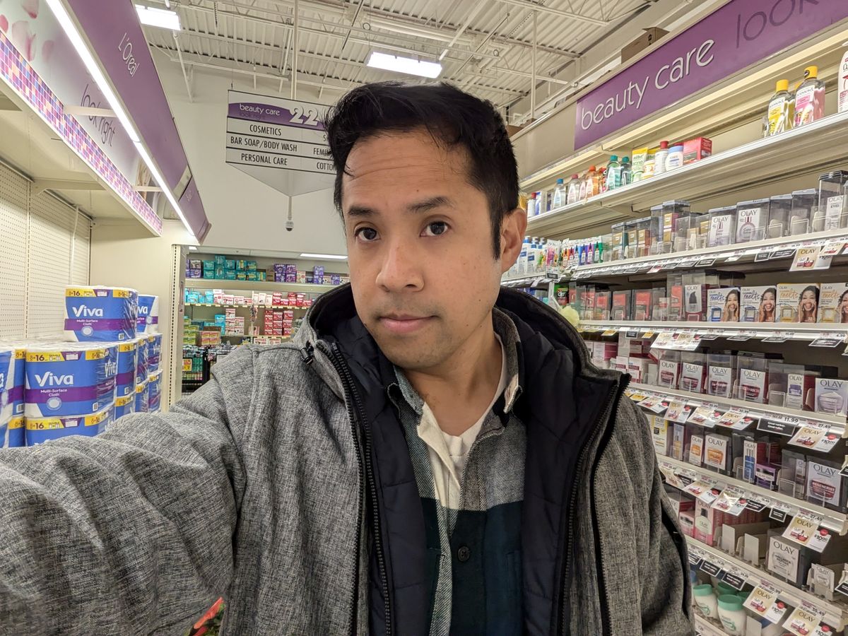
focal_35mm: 21
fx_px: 514
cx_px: 424
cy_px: 318
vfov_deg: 63.4
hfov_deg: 79.0
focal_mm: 2.74
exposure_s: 1/120
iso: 77
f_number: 2.2
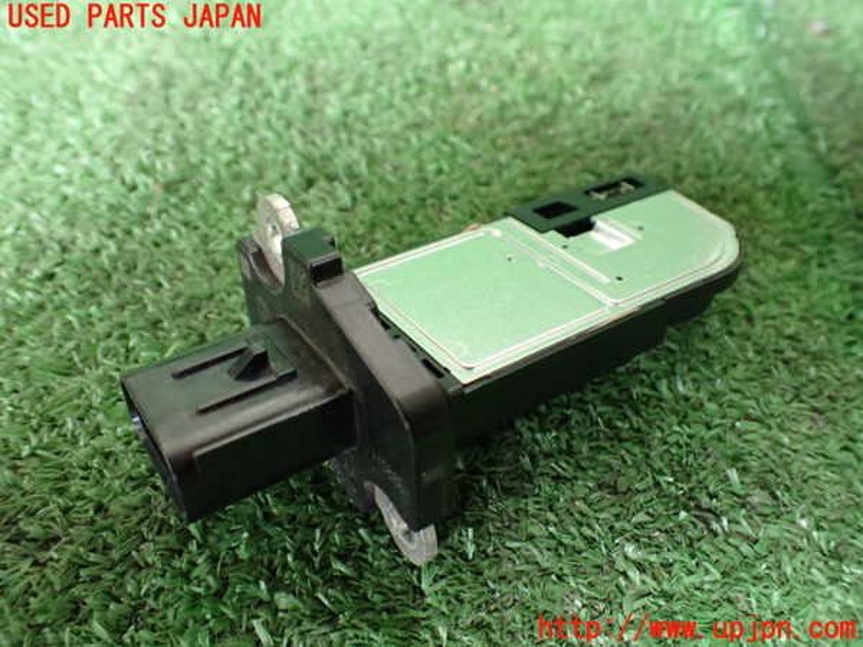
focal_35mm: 30
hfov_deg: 60.0
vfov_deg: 46.8
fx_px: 748
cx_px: 432
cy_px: 324
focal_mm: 5.4
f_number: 2.3
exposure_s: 1/125
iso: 800
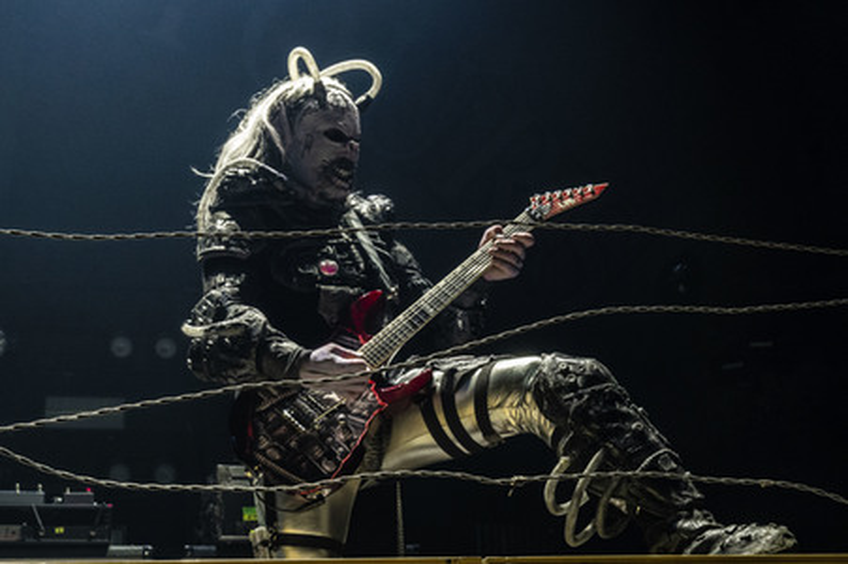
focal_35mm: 49
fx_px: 1153
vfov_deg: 27.5
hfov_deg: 40.4
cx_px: 424
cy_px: 282
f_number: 9
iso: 2500
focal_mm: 49
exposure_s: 1/320
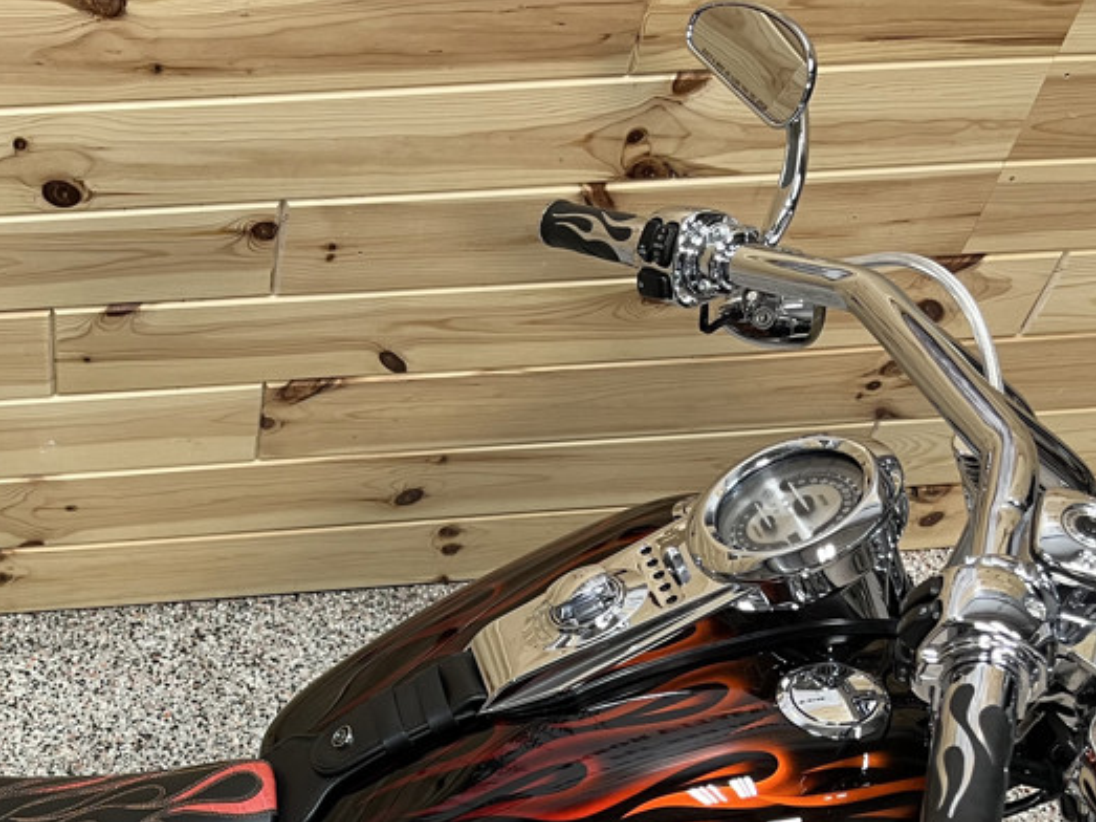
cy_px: 788
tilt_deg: -56.6
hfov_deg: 34.4
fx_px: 1678
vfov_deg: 26.3
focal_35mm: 53
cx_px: 135
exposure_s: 1/60
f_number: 1.6
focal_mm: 5.1
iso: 125
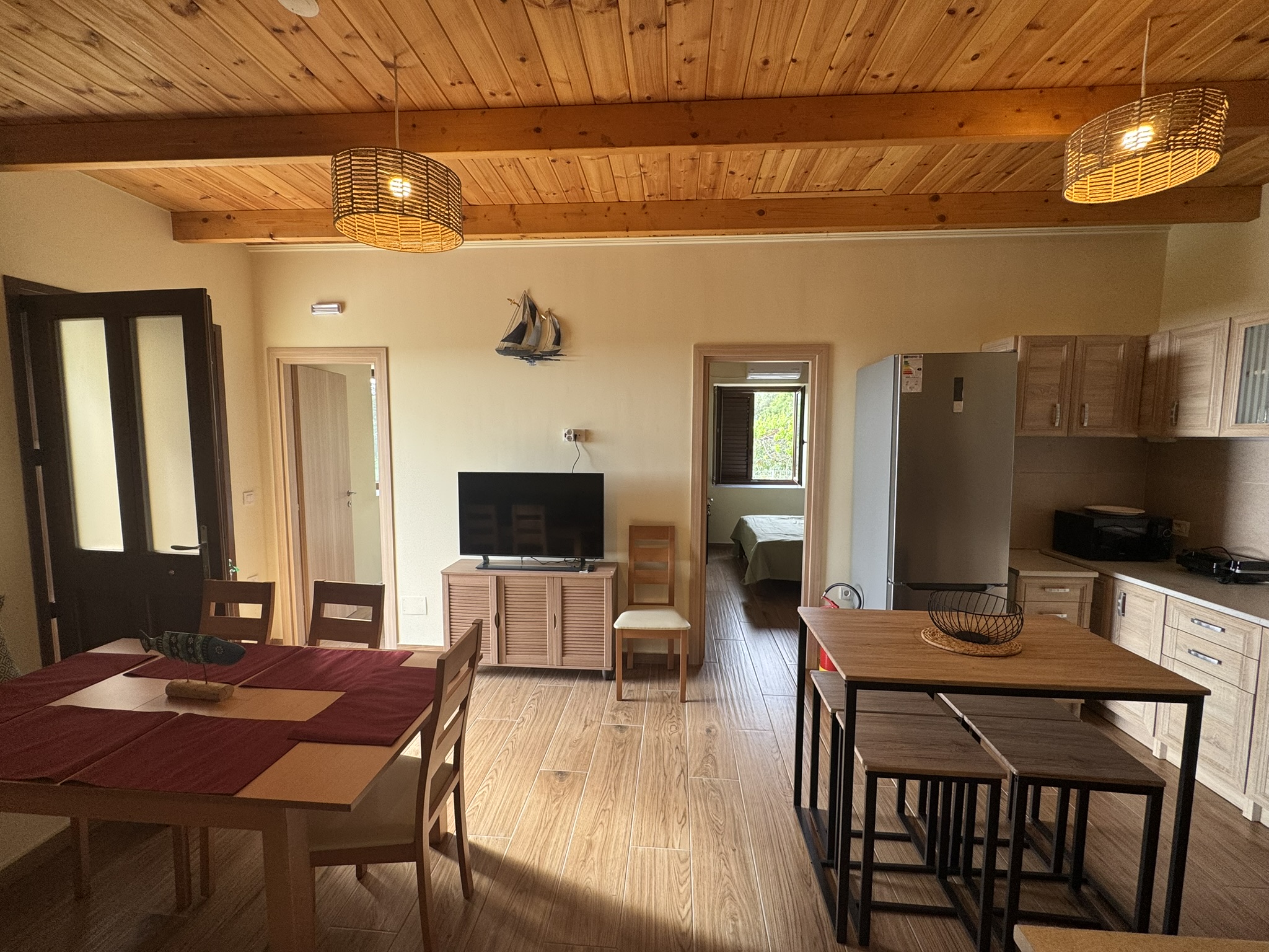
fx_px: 513
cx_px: 634
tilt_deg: -4.8
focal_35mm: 14
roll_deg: -0.9
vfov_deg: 85.7
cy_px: 476
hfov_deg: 102.1
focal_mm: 2.22
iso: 100
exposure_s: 1/99
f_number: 2.2
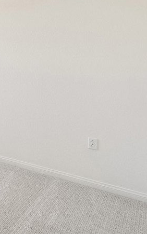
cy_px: 71
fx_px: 237
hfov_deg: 22.6
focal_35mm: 37
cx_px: -107
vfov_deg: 51.4
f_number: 8
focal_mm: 16
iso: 200
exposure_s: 1/30
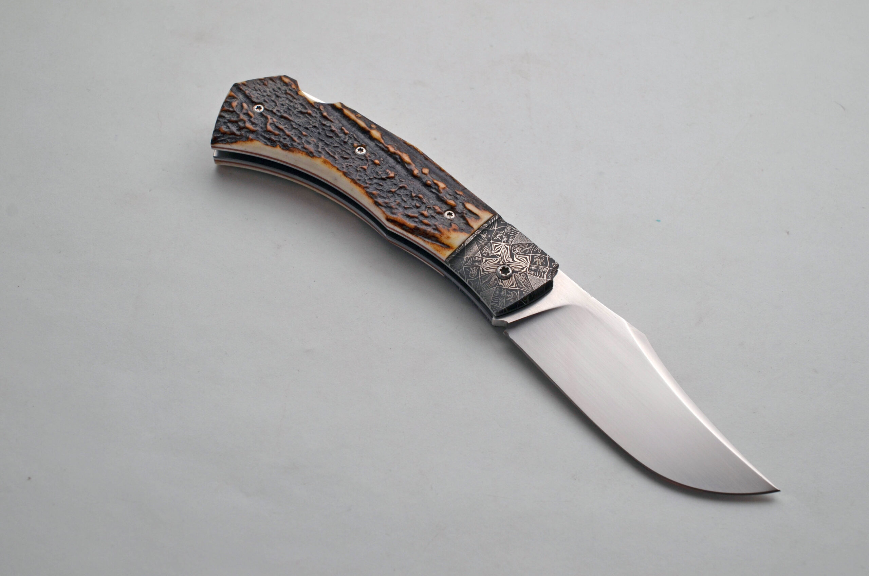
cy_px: 288
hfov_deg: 33.5
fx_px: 1445
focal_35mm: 60
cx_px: 434
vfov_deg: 22.5
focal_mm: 40
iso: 200
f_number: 8
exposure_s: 1/250
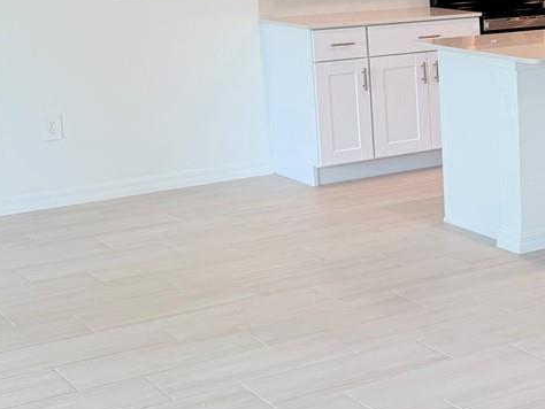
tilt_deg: -7.7
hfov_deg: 20.3
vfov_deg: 18.0
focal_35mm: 81
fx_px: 1276
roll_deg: +0.9
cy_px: 57
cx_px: 839
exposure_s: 1/120
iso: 64
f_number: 1.78
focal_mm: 6.76
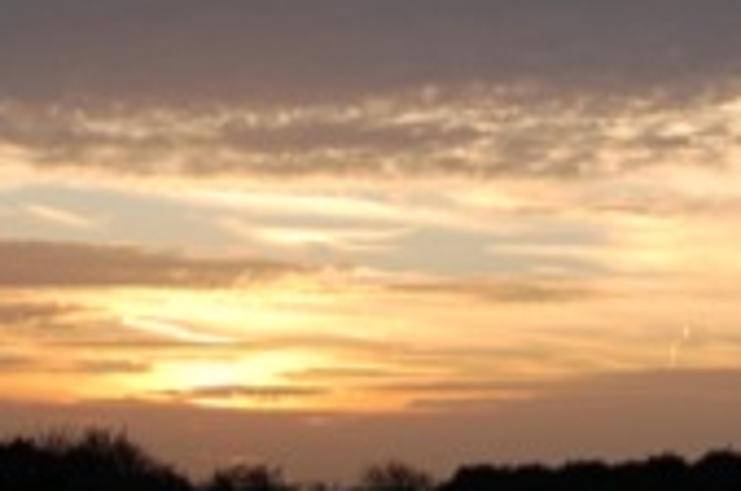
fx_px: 2689
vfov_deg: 10.2
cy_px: -169
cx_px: 474
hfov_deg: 15.7
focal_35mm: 131
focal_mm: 23
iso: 200
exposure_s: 1/125
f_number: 5.6
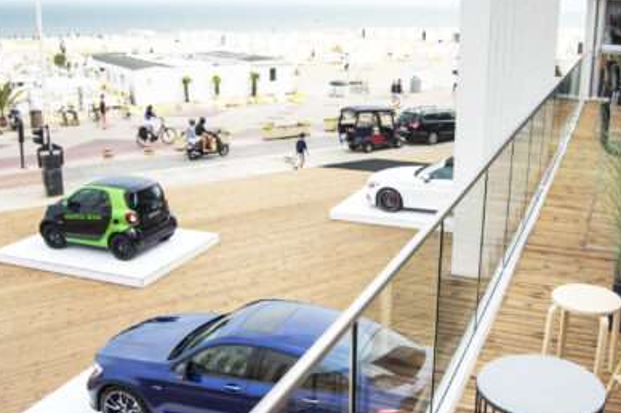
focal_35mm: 39
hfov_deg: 49.1
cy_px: 185
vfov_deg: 34.1
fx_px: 672
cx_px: 387
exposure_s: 1/1000
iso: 200
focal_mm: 18
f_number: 3.5
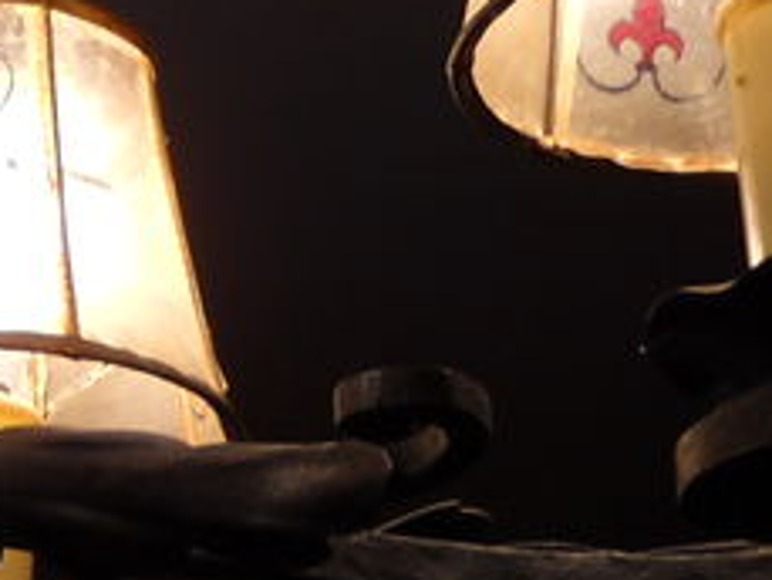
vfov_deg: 8.3
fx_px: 3994
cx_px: -657
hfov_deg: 10.3
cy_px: 88
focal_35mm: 179
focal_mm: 6.72
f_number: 3.1
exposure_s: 1/60
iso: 80
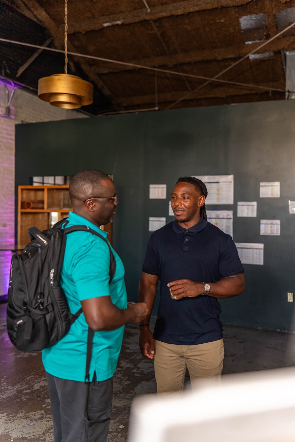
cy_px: 221
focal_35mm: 35
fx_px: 430
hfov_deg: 37.9
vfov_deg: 54.4
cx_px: 148
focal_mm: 35
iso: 250
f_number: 2
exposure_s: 1/125
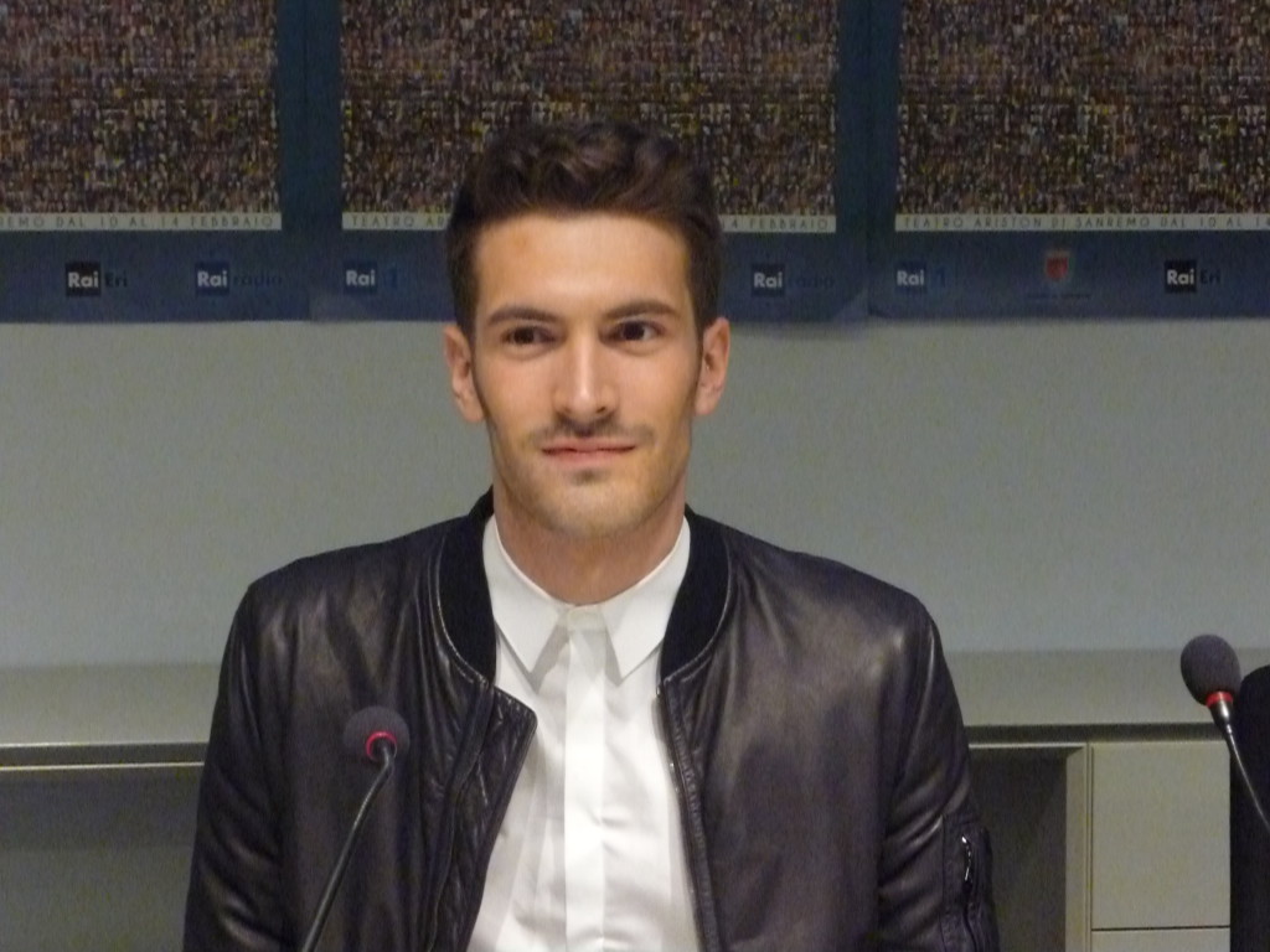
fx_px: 2642
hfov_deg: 27.0
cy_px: 476
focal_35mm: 72
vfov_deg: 20.4
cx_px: 635
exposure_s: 1/40
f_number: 4.6
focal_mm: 12.2
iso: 2000
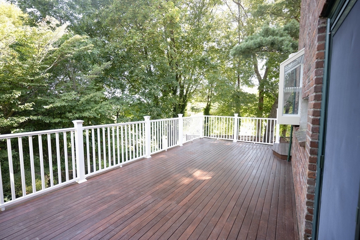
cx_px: 180
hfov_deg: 93.3
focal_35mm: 17
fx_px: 170
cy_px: 120
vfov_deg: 70.5
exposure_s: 1/125
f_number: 2.8
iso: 320
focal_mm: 17
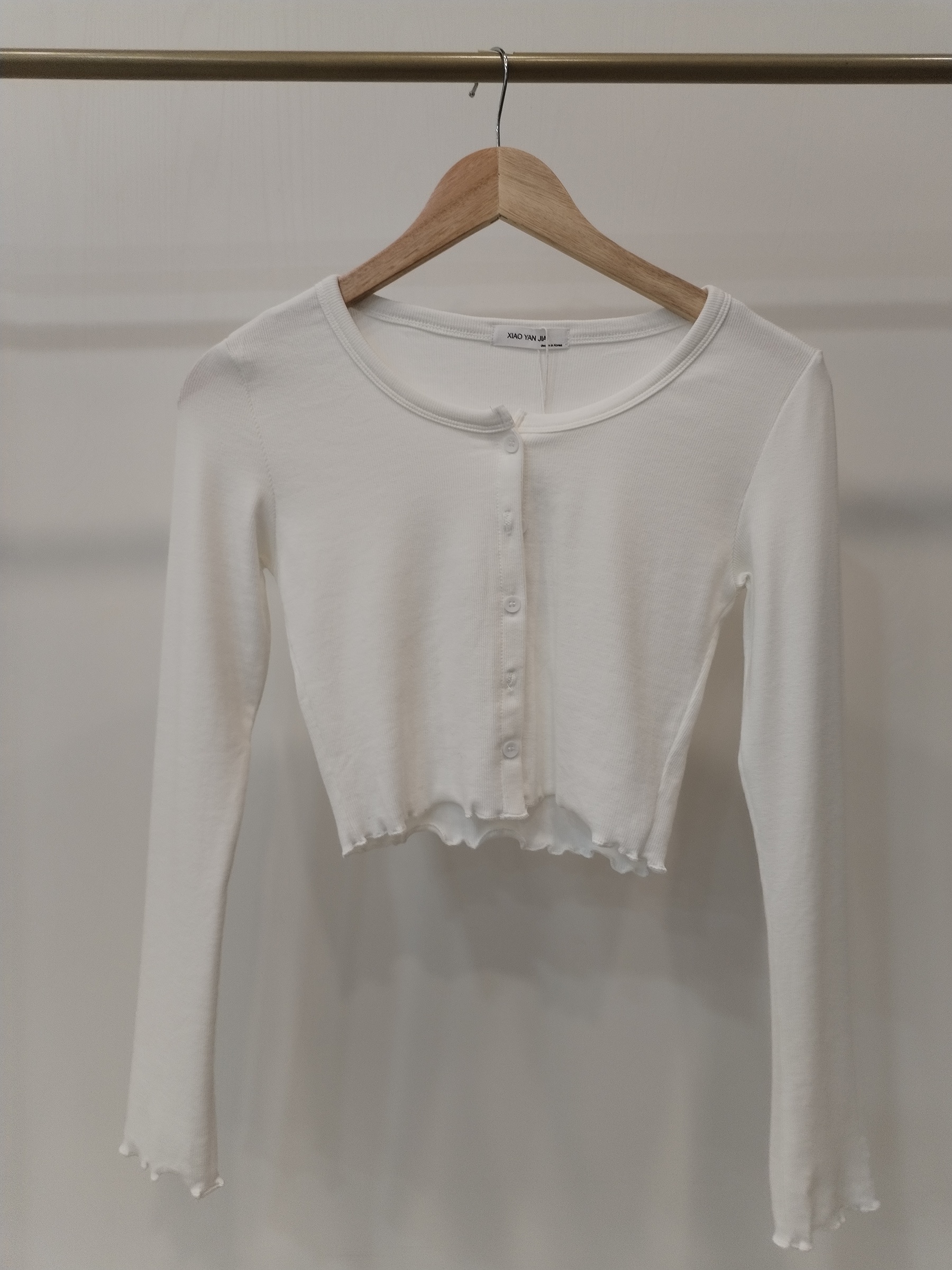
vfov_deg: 61.7
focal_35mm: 29
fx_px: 1063
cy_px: 635
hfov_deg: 48.2
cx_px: 476
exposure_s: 1/60
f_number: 1.8
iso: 167
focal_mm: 4.75
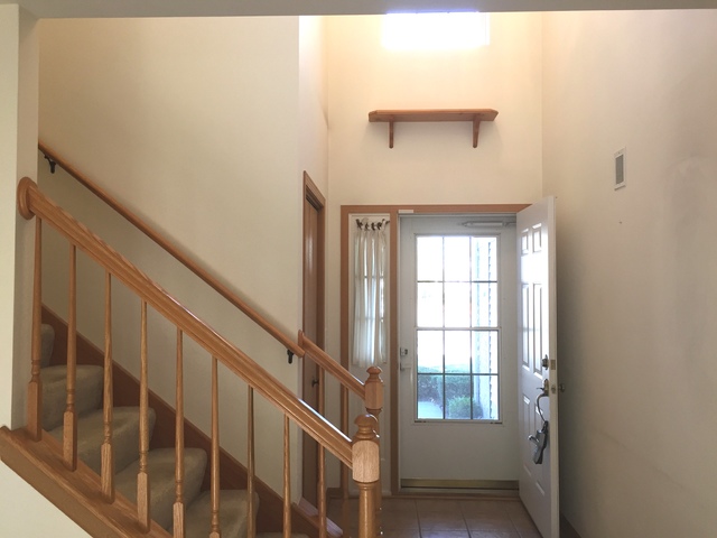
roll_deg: +0.8
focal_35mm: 29
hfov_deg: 61.7
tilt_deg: +0.9
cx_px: 358
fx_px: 601
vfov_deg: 48.2
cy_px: 269
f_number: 2.2
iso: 32
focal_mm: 4.15
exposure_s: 1/30
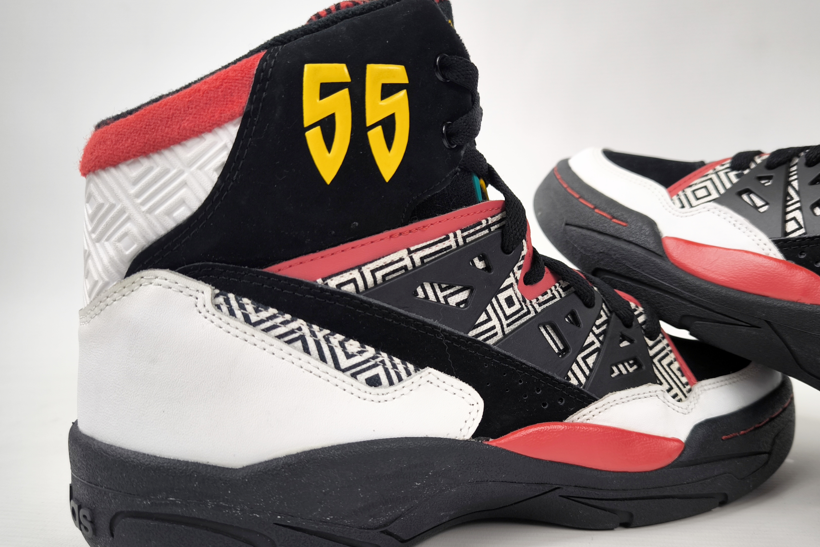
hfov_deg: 71.5
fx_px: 569
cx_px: 410
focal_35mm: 25
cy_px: 288
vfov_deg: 51.3
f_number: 1.9
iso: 80
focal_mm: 6.92
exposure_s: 1/100
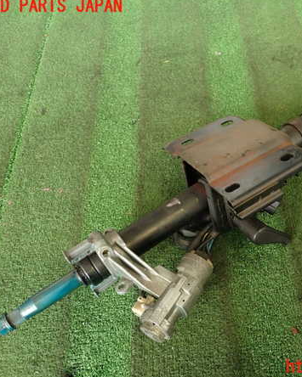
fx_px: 369
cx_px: 223
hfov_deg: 43.3
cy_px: 187
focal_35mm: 33
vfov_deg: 54.2
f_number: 2
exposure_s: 1/40
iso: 200
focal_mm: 4.5
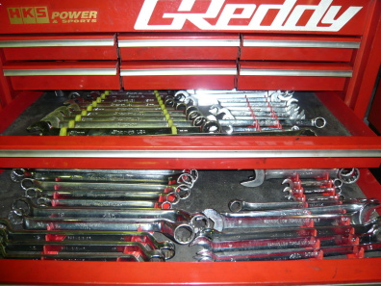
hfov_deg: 63.4
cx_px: 190
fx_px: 308
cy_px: 143
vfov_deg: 49.7
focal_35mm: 28
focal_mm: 4.6
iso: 100
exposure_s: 1/30
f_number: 2.8
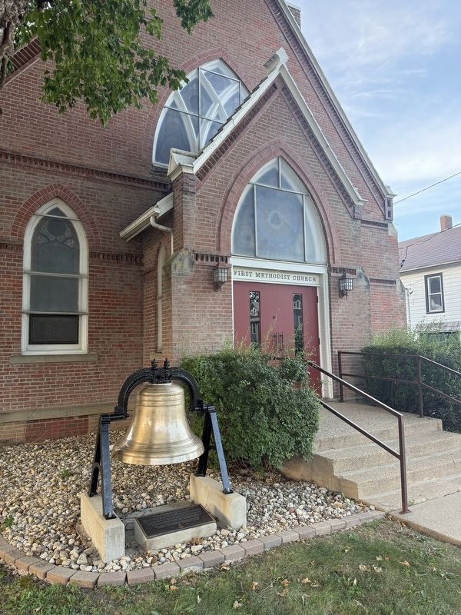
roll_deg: +1.0
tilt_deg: +5.4
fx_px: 426
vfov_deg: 71.6
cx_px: 230
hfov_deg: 56.8
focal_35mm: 24
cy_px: 308
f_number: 1.78
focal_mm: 6.76
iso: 100
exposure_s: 1/121
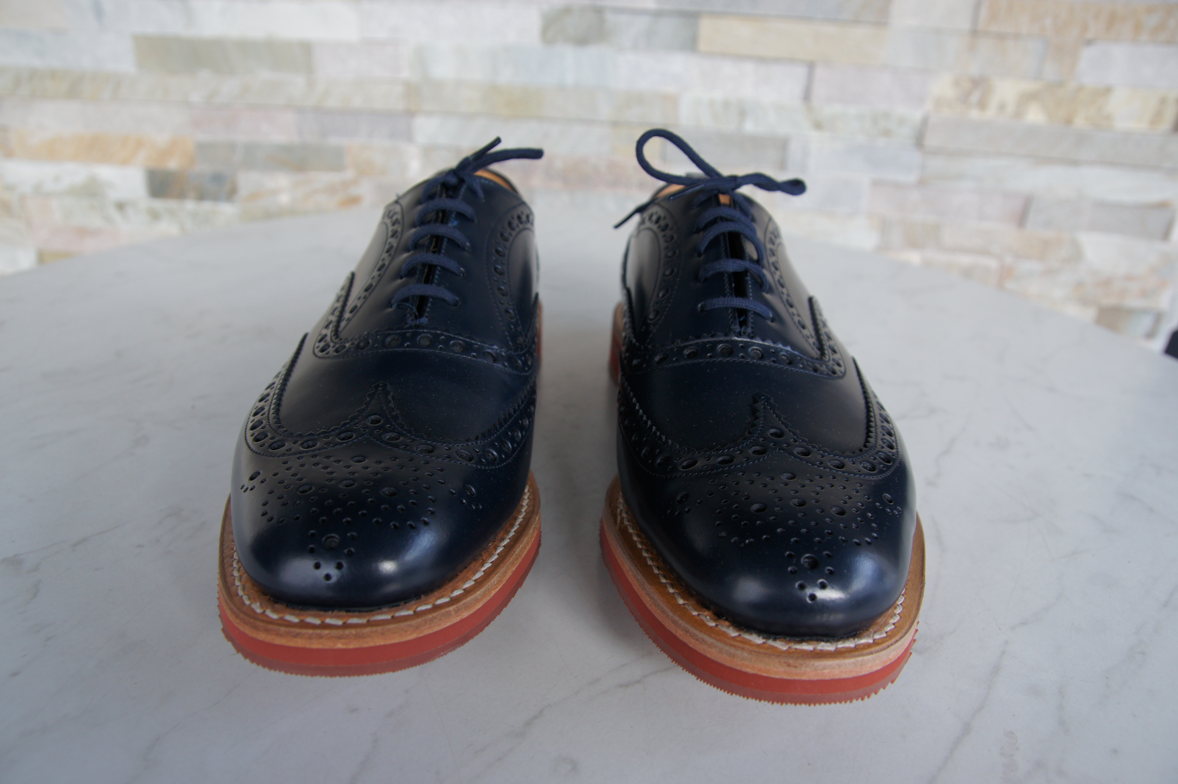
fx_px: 834
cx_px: 589
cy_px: 392
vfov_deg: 50.4
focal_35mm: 26
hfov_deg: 70.5
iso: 200
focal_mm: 17
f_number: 4.5
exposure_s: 1/40
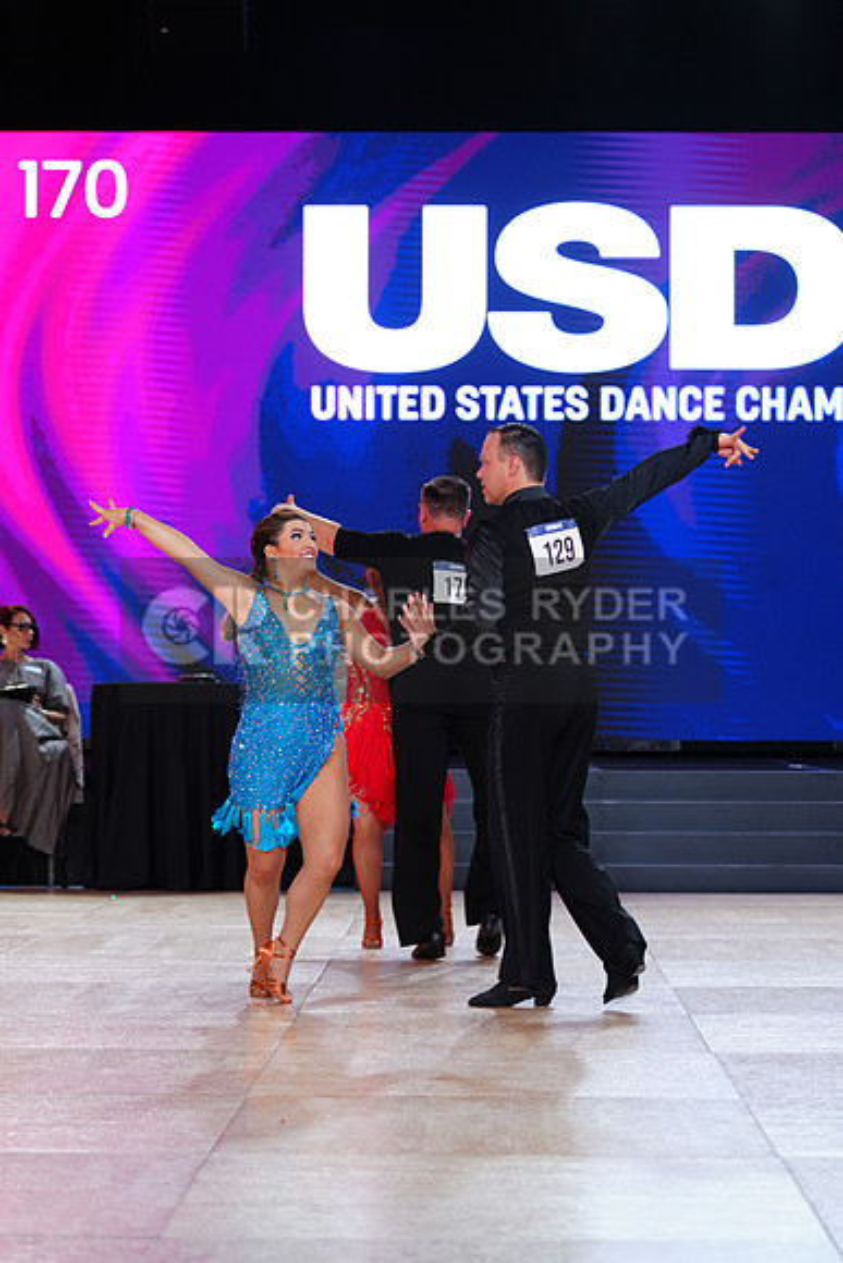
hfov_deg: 14.1
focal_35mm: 97
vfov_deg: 21.0
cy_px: 632
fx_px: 3405
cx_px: 422
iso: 1000
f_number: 4
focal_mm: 97
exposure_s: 1/400
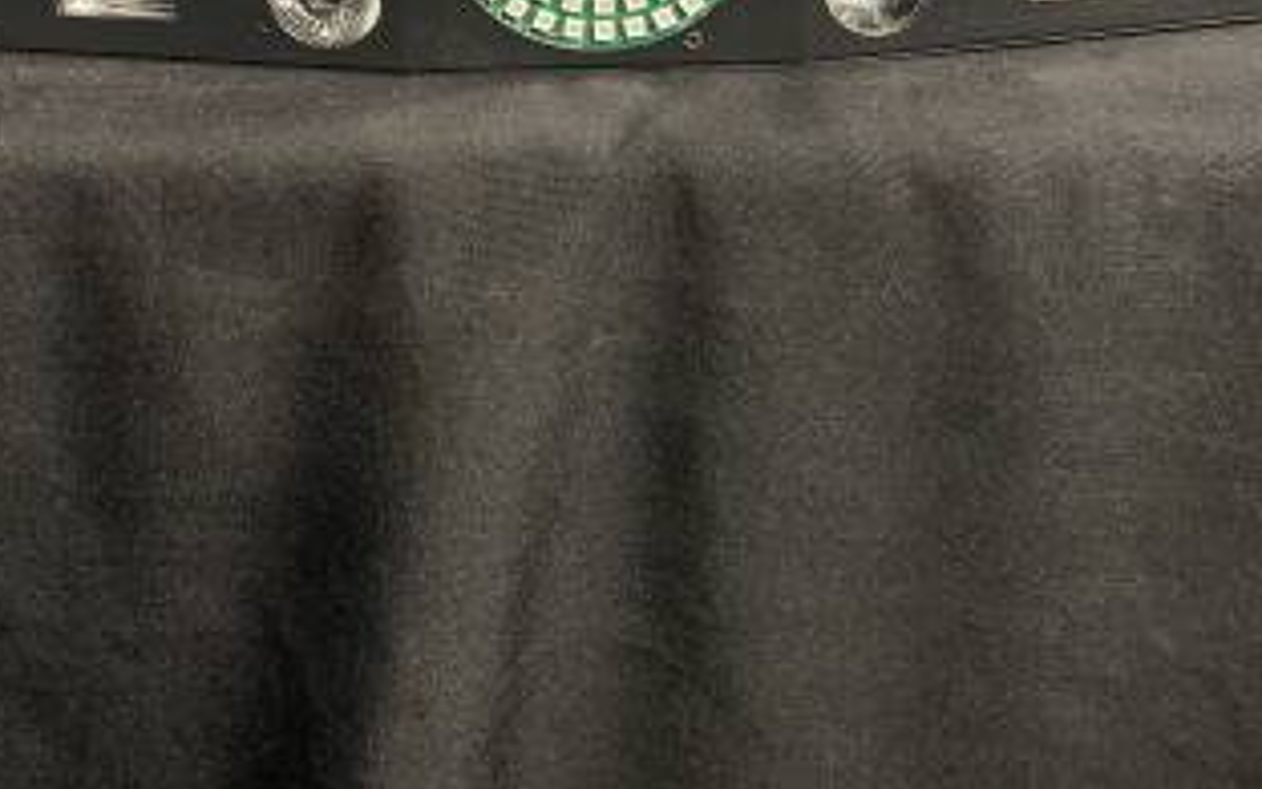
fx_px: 1582
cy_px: 32
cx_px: 566
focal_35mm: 46
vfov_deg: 26.7
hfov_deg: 43.4
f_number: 1.8
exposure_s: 1/30
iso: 800
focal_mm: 4.25
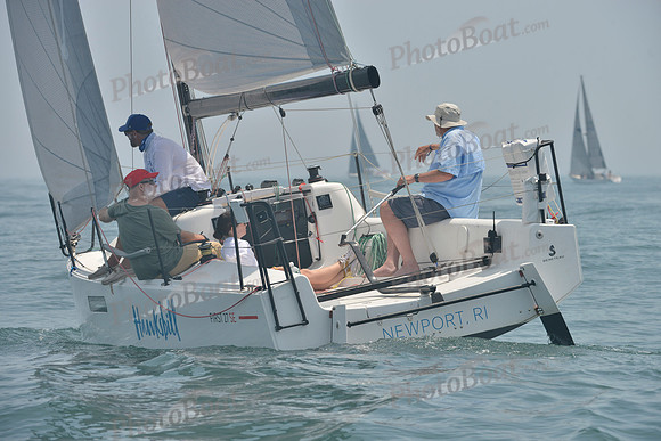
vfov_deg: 6.9
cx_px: 330
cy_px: 220
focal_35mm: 200
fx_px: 3673
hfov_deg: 10.3
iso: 280
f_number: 8
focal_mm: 200
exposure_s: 1/1000
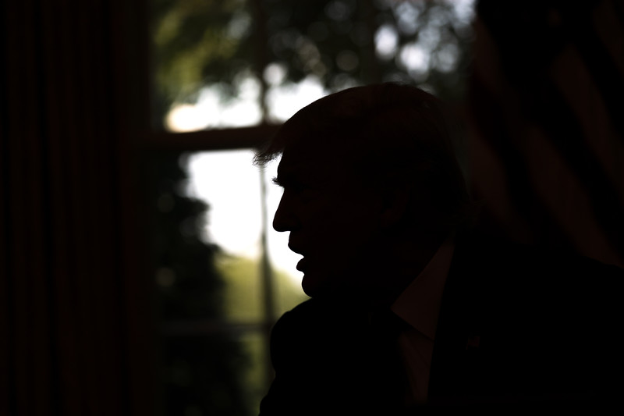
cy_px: 208
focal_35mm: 104
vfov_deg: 13.2
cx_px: 312
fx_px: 1802
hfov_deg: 19.6
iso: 250
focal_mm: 104
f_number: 2.8
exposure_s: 1/2000
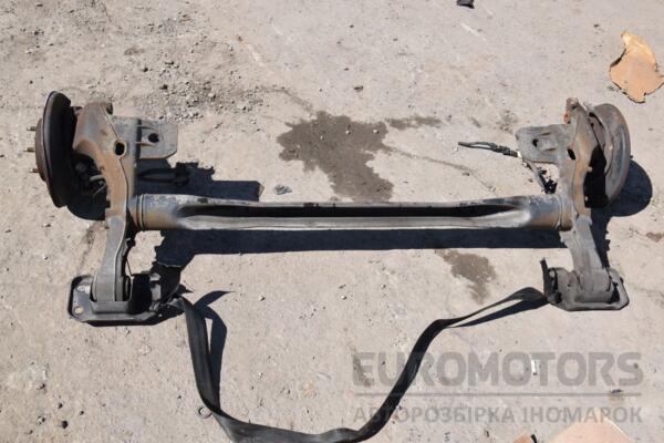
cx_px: 332
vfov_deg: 34.2
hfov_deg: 49.6
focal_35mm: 39
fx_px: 719
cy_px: 222
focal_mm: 26
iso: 800
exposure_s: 1/640
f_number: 13
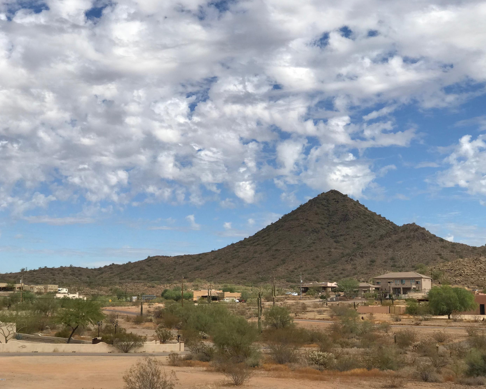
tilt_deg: +7.2
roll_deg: -0.1
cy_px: 195
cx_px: 254
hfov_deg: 31.4
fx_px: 863
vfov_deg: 25.4
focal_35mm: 60
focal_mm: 6.6
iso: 20
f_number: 2.8
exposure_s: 1/1709
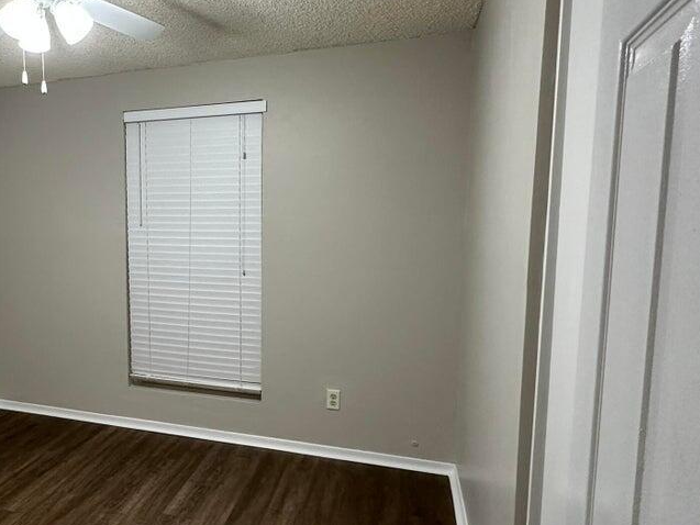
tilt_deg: -6.5
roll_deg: +1.5
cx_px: 130
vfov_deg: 46.8
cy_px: 277
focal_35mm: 30
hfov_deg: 55.3
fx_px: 607
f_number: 2.2
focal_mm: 2.22
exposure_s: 1/120
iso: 250
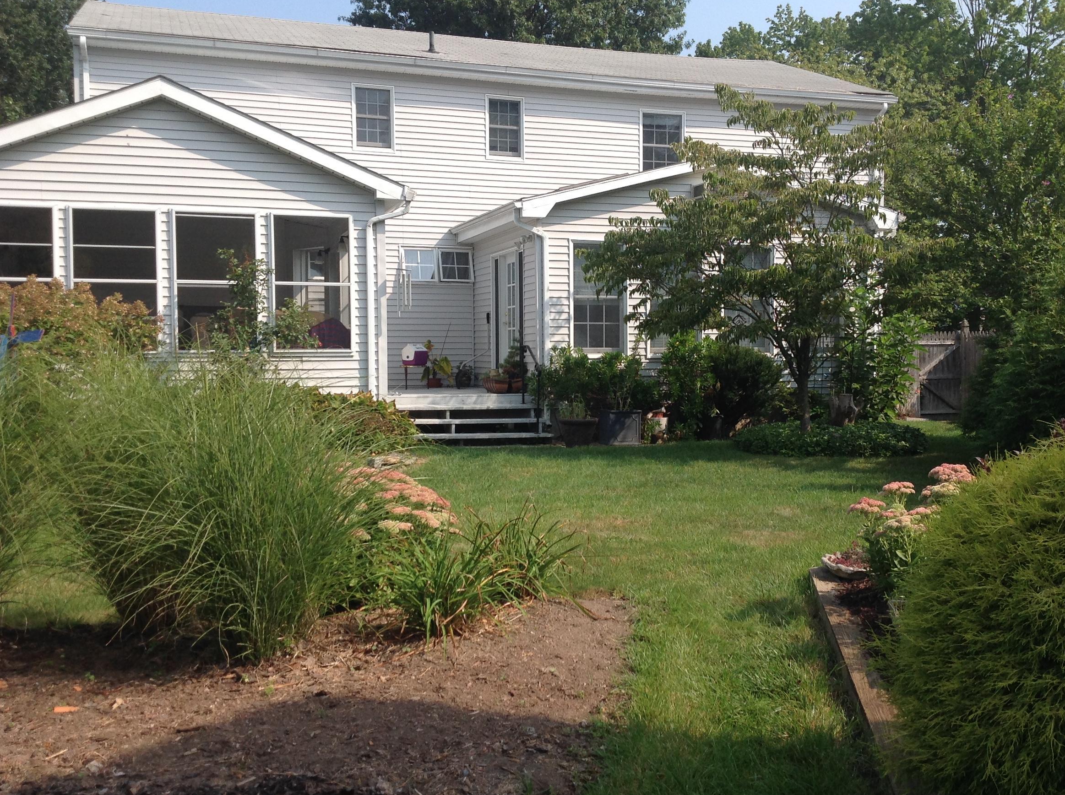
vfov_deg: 36.7
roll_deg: -0.3
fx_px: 1198
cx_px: 578
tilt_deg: +1.2
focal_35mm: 39
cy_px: 394
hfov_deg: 47.9
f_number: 2.4
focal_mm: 4.28
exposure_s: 1/1314
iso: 50
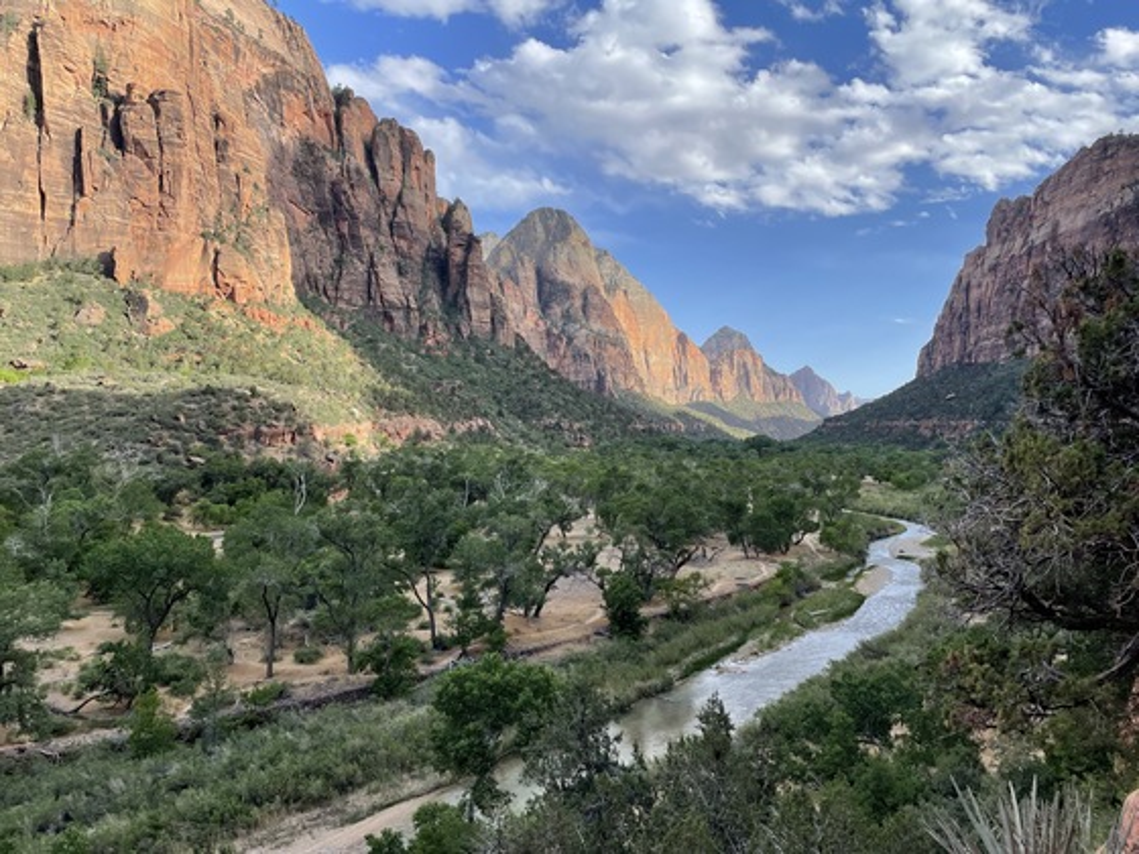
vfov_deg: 53.1
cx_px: 570
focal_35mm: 26
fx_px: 856
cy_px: 427
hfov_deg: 67.3
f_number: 1.6
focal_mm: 4.2
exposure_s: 1/1072
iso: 32
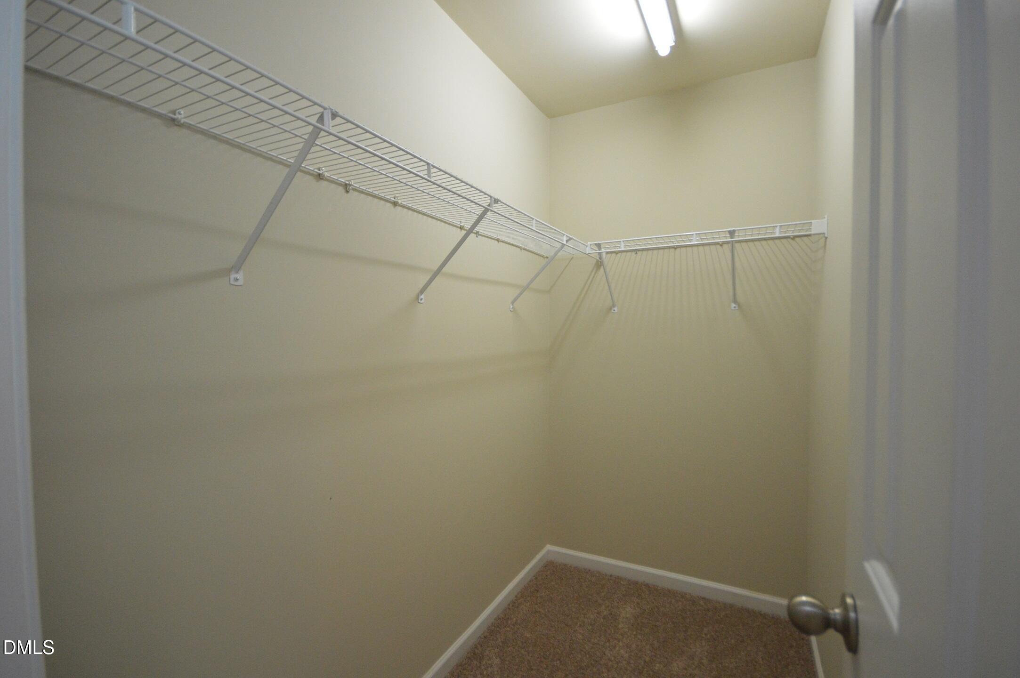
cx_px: 510
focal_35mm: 15
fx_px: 425
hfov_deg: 100.4
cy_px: 339
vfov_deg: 77.2
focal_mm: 10
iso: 1600
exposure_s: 1/60
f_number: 4
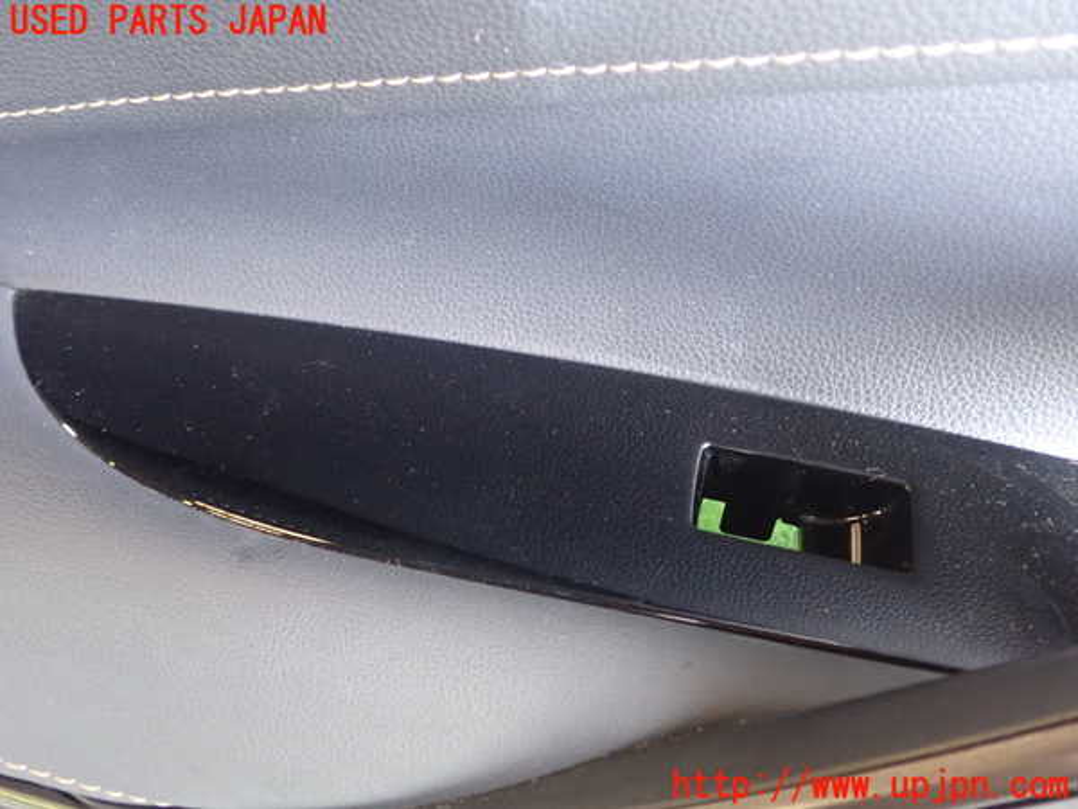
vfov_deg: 44.2
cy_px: 404
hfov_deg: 56.8
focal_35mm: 32
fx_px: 997
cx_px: 539
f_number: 2.4
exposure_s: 1/30
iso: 800
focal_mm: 5.79
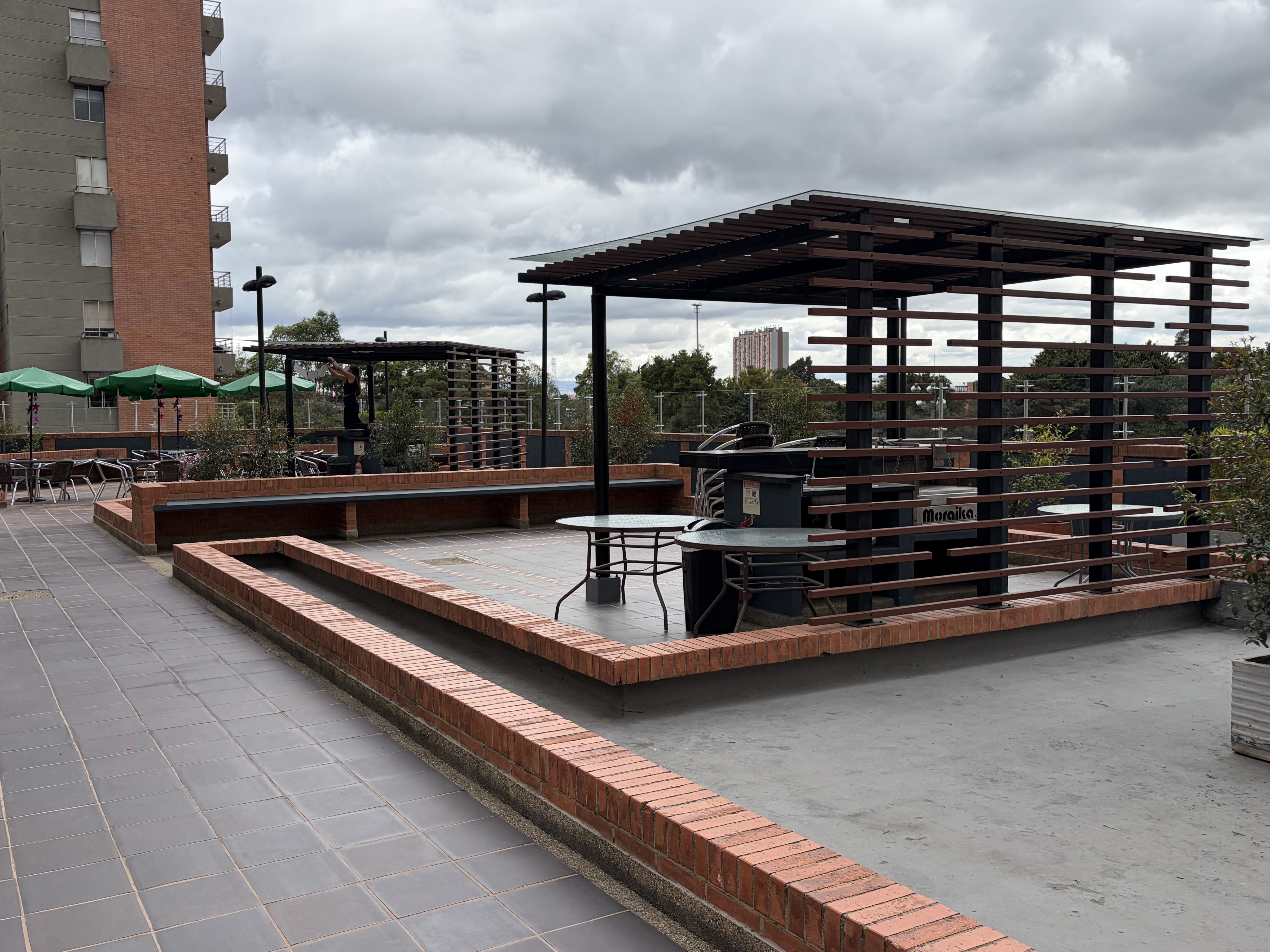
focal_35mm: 31
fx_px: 1137
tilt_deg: -2.6
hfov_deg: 58.3
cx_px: 617
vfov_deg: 45.4
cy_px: 465
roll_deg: +1.3
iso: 50
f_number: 1.6
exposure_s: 1/1751
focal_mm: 5.96
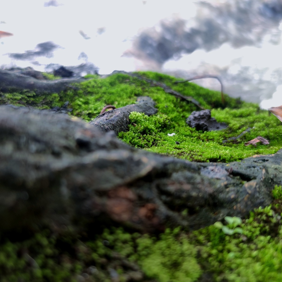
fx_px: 267
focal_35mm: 29
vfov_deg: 55.6
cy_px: 140
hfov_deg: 55.6
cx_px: 138
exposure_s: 1/100
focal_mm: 6.72
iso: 110
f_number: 1.69
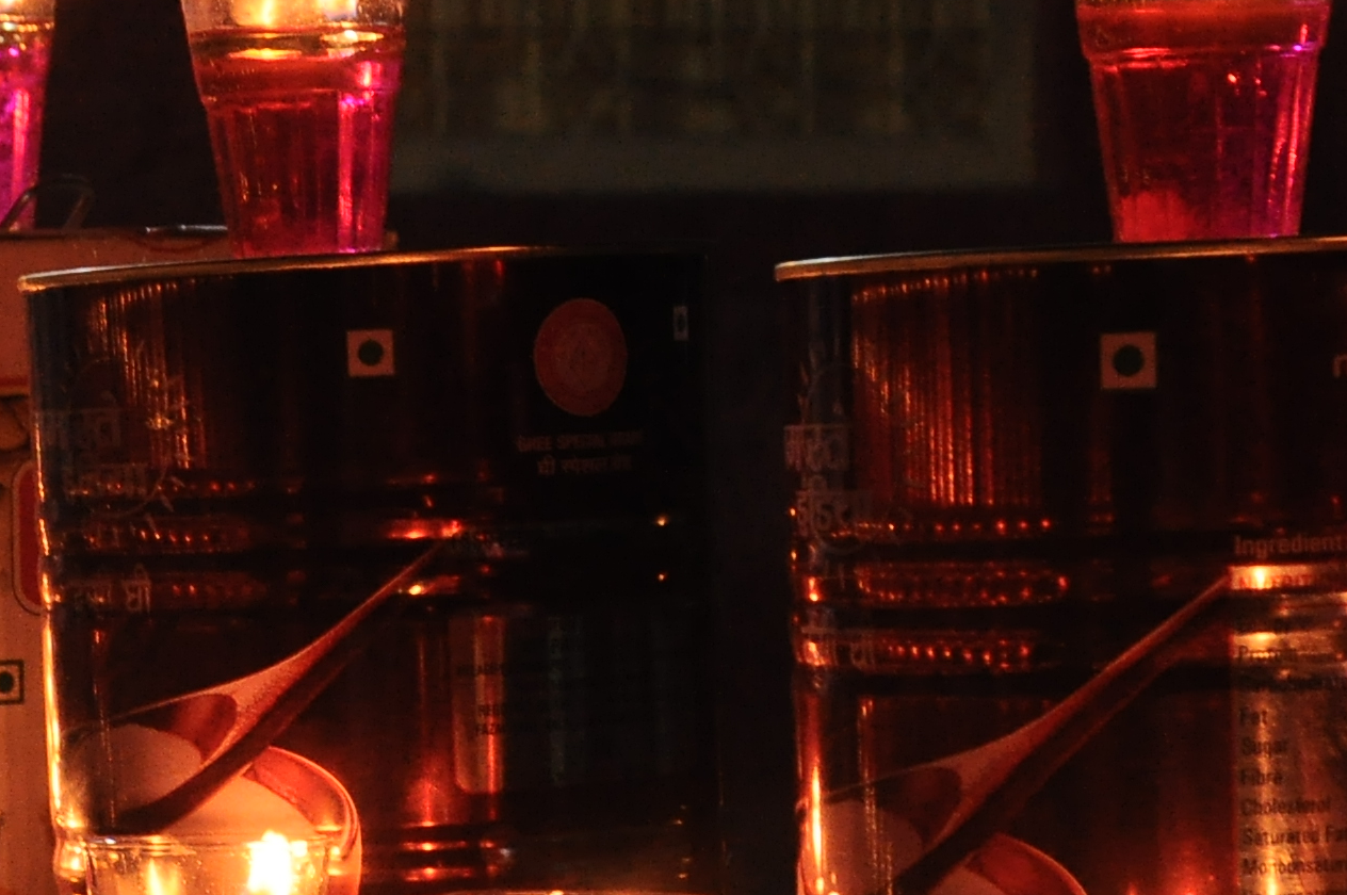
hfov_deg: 11.9
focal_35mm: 173
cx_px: 311
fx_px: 6466
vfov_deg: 7.8
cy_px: 1084
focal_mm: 34
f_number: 6.3
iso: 1100
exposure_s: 1/13
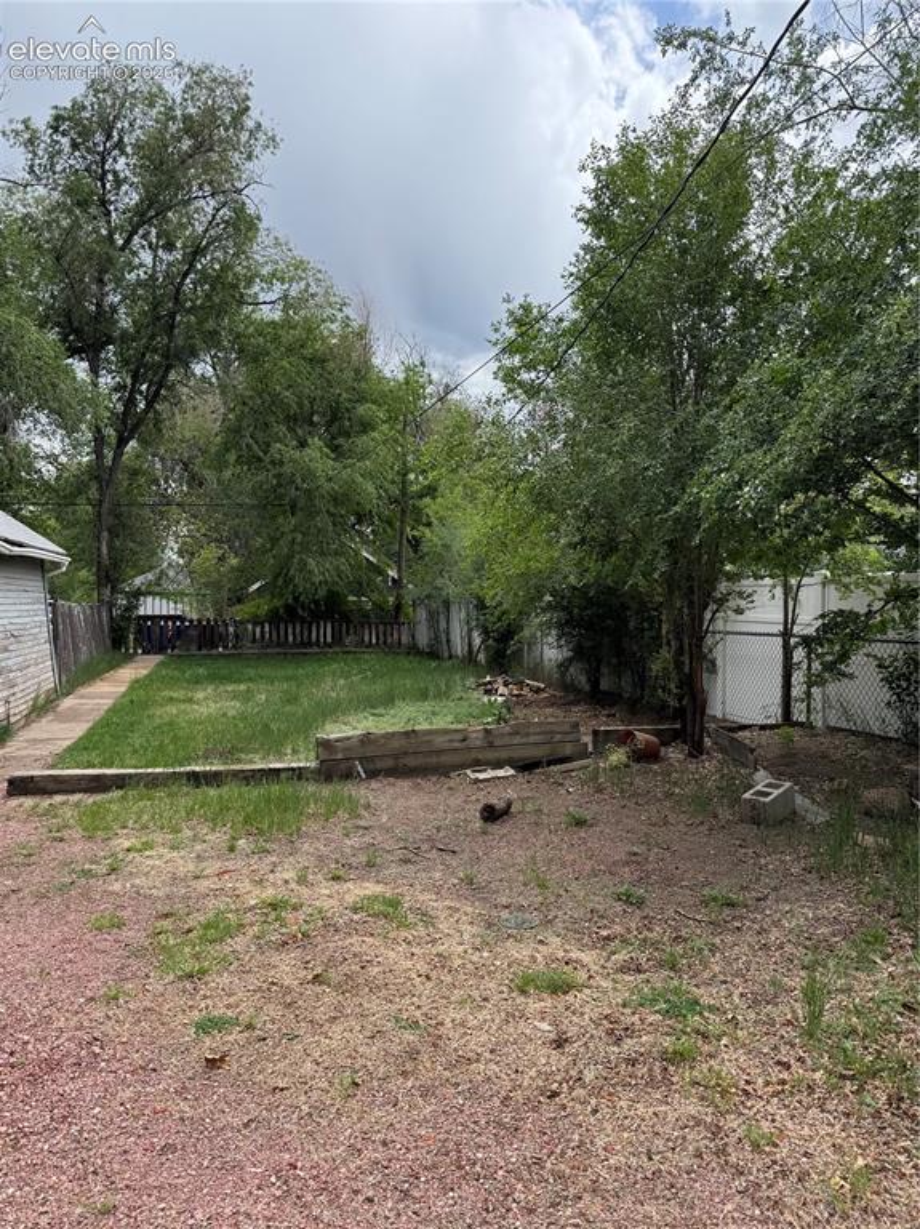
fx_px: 851
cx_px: 460
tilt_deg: -1.3
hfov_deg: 56.8
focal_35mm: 24
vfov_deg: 71.6
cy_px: 614
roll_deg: -0.8
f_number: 1.78
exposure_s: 1/1488
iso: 80
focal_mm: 6.76
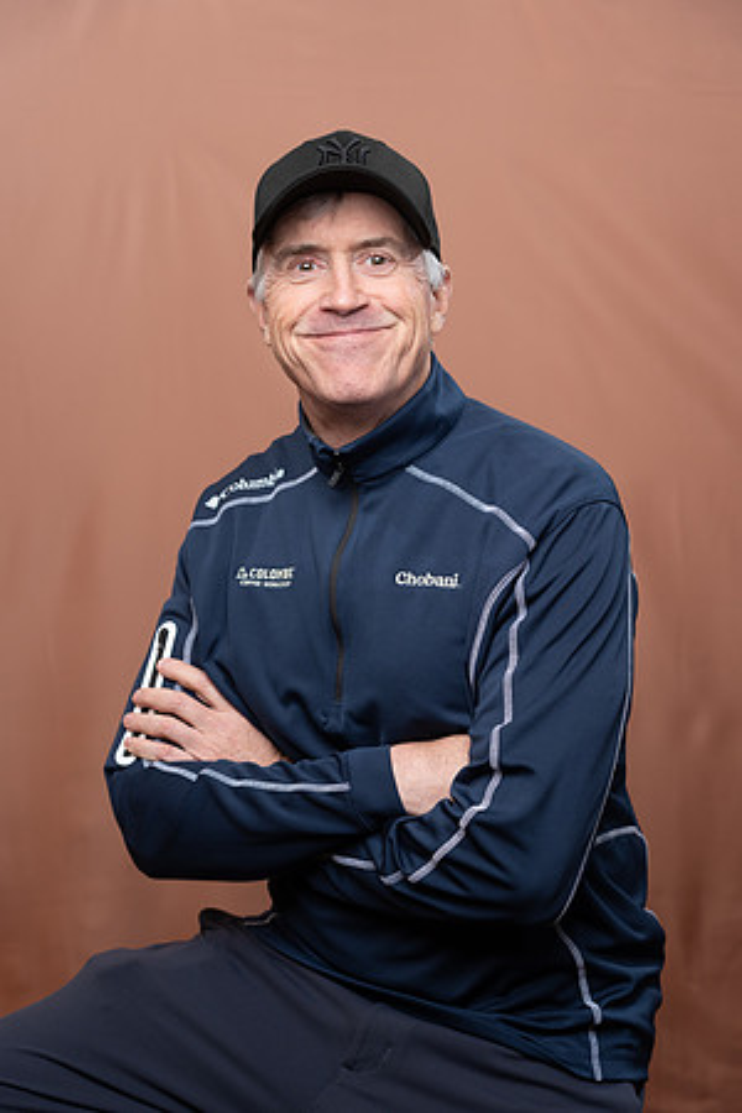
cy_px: 556
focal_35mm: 62
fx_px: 1917
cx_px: 371
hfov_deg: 21.9
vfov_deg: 32.4
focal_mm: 62
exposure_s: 1/160
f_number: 4
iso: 320
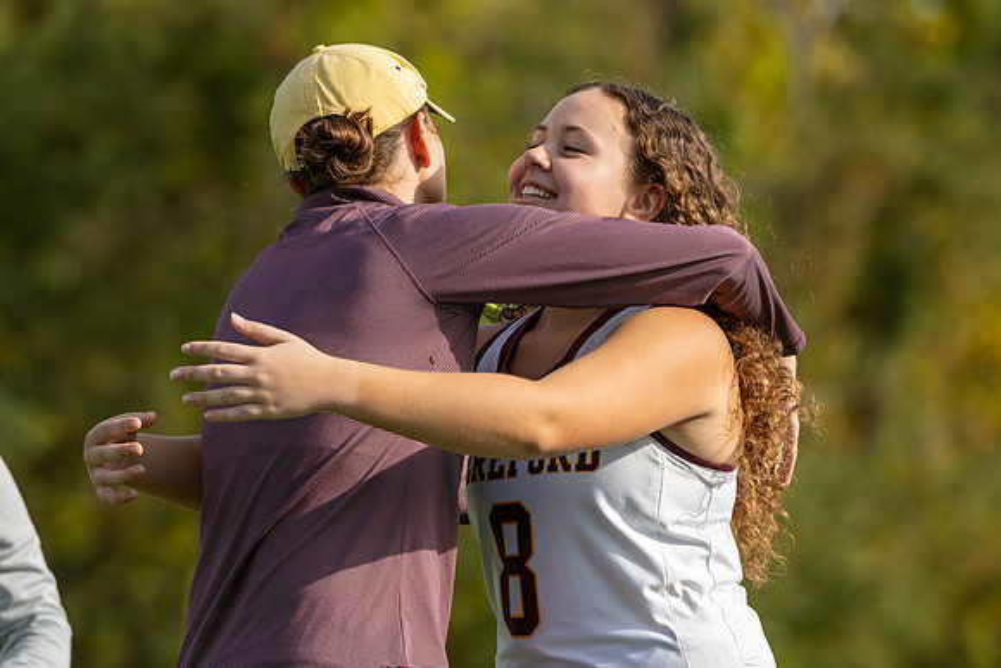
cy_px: 432
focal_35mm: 308
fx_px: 8569
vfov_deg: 4.5
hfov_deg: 6.7
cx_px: 611
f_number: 5
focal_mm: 200
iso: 220
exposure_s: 1/1250
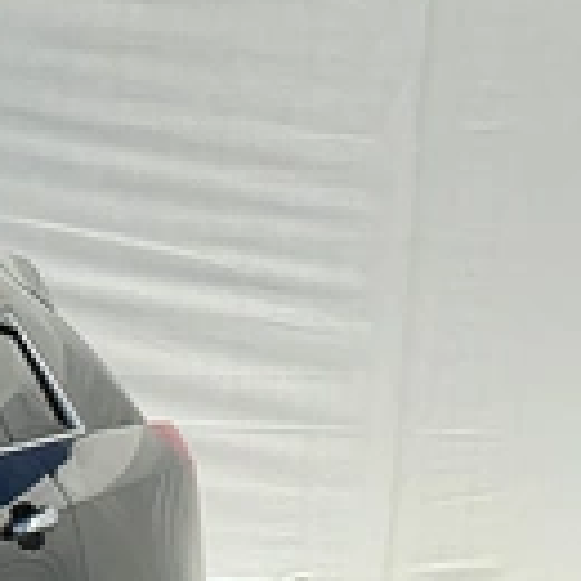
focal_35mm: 143
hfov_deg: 10.0
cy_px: 766
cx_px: -997
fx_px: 2715
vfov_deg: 11.9
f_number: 1.8
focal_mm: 3
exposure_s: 1/2141
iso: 25
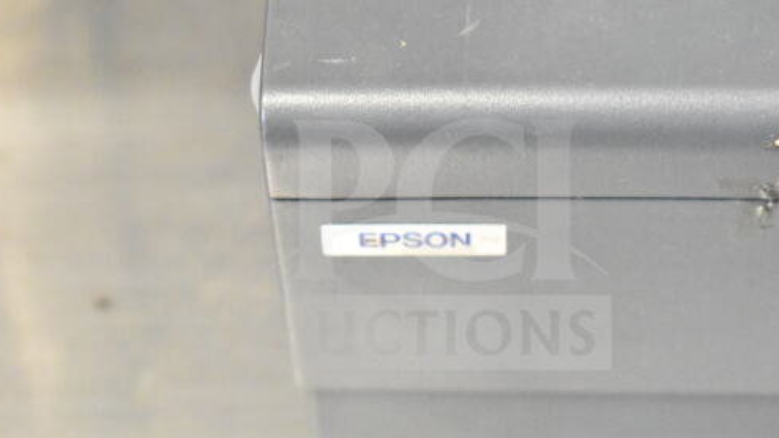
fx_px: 2203
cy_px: 245
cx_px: 434
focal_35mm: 107
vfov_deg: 11.4
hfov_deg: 20.0
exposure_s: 1/100
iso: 20000
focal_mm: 55
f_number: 5.6
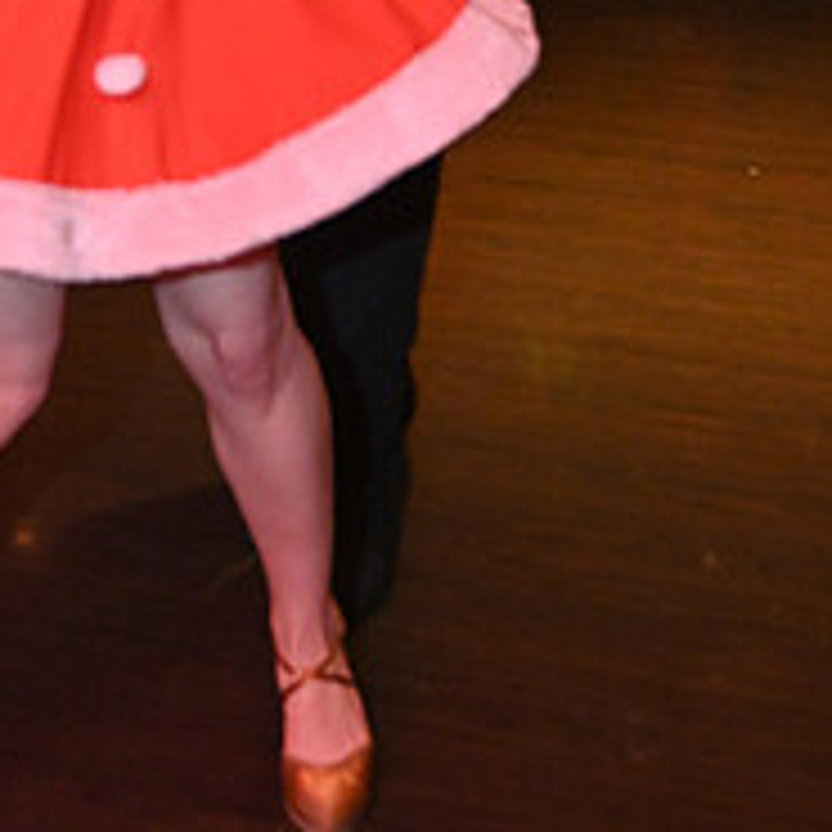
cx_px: 97
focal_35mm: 117
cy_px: -346
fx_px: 3182
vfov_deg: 14.1
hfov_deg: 14.8
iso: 4000
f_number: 4
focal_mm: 44
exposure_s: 1/100
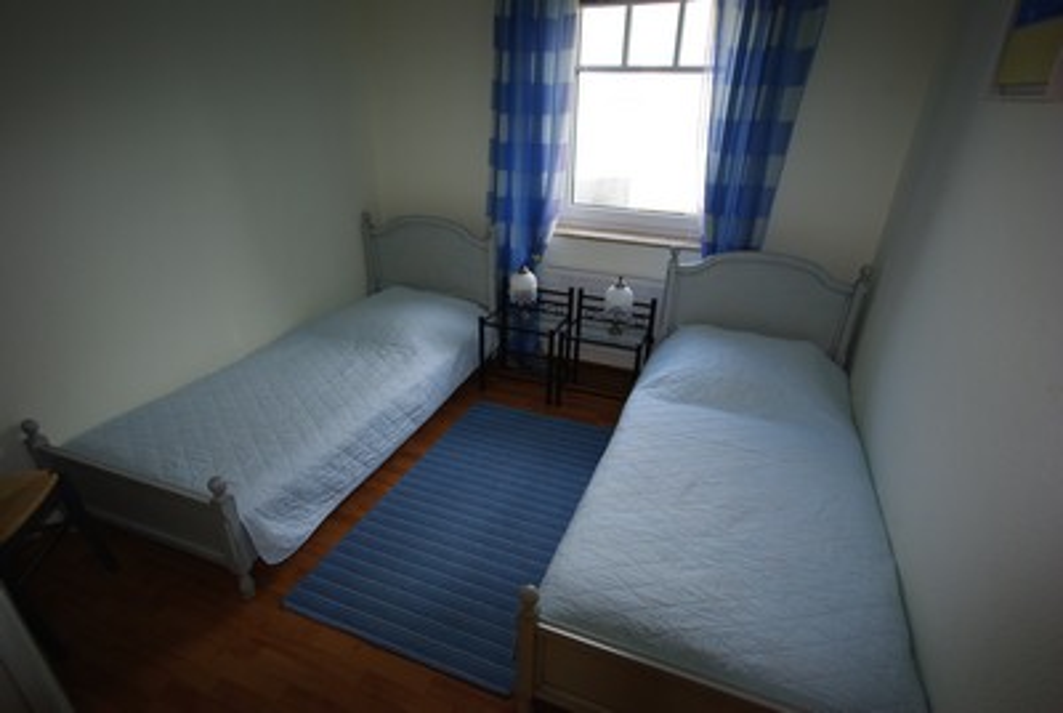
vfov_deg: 67.6
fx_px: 532
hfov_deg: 89.9
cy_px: 356
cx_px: 532
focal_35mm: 18
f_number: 4.5
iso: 100
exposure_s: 1/20
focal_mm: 12
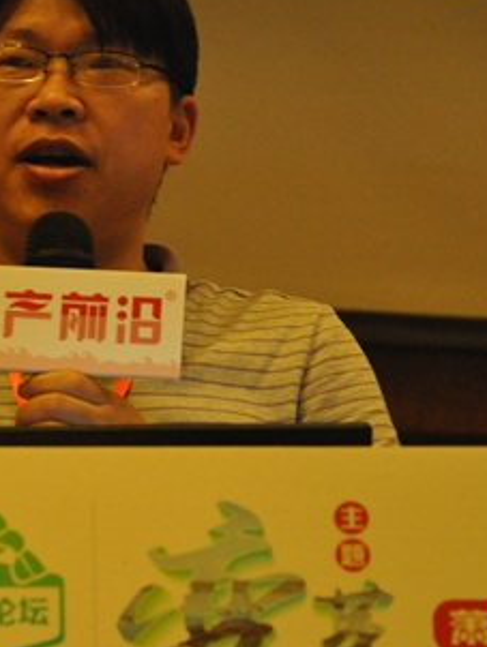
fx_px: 4290
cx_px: 24
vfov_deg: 8.6
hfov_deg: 6.5
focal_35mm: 229
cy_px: 337
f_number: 5.3
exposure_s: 1/30
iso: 3200
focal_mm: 80
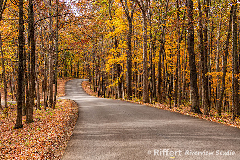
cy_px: 80
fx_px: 267
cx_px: 120
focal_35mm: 40
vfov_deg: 33.4
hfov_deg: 48.4
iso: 280
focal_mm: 40
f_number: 8
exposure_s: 1/160
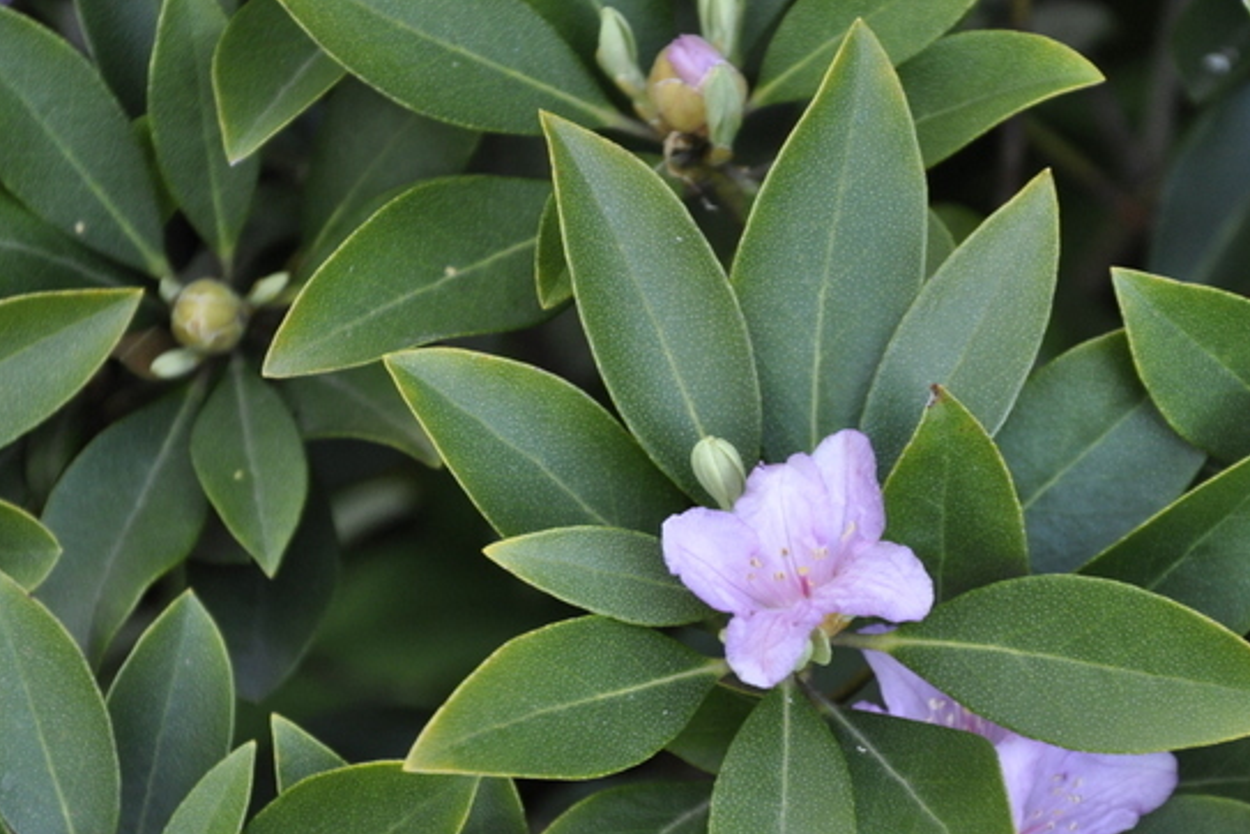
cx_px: 843
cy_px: 587
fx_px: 8046
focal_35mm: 232
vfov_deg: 5.9
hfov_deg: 8.9
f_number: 5.6
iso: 800
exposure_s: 1/60
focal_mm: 105
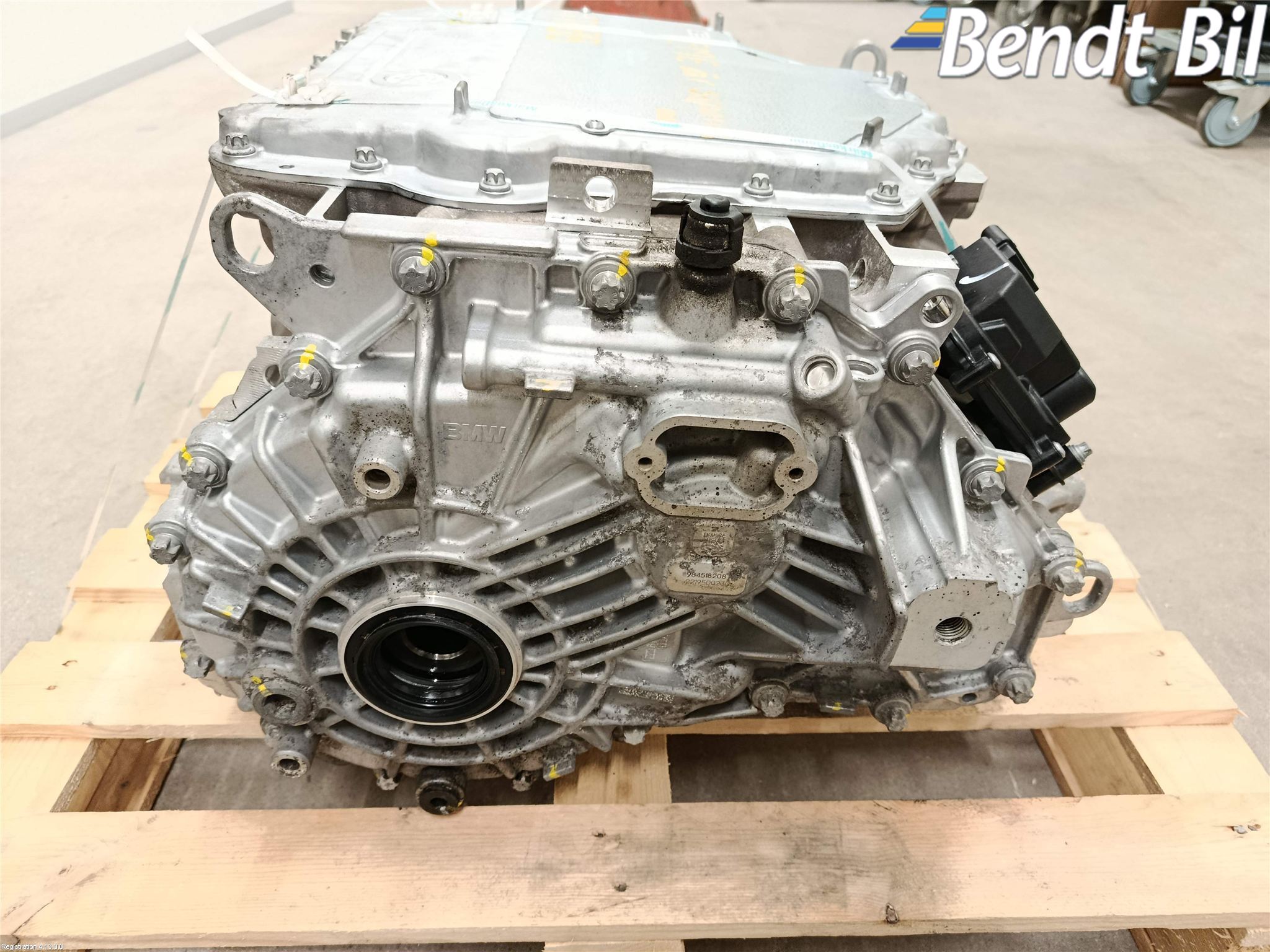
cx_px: 635
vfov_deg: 56.8
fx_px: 881
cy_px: 476
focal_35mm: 24
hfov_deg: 71.6
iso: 1271
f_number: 1.7
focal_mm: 5.24
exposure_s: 1/33.3
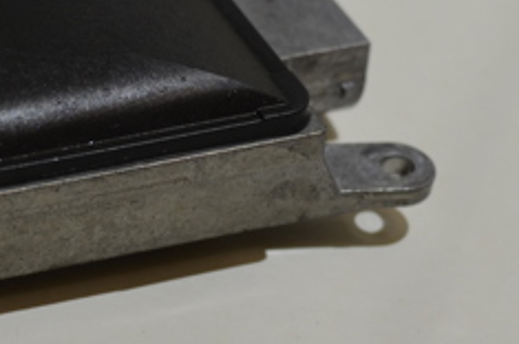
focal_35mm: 204
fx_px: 2937
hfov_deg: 10.0
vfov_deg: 6.7
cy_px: 120
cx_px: 18
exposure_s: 1/60
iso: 400
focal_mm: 50
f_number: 4
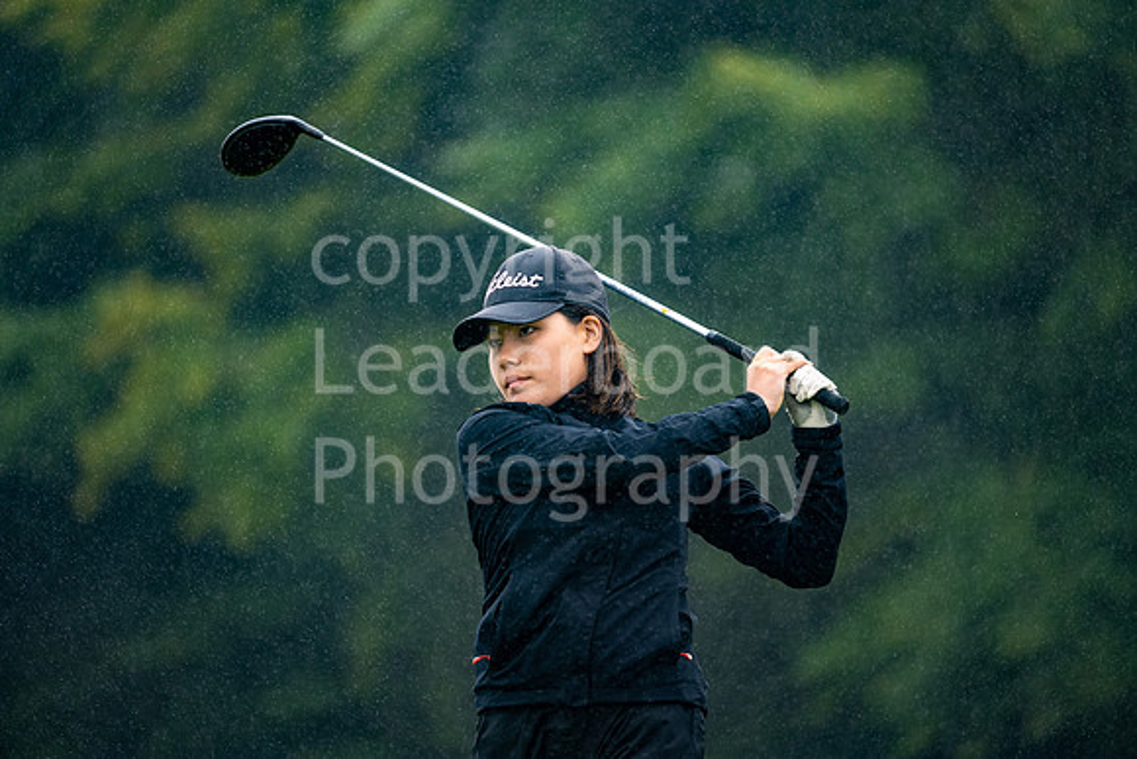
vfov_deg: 4.6
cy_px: 380
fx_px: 9477
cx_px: 568
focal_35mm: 300
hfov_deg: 6.9
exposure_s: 1/1250
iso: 500
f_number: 4
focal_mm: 300
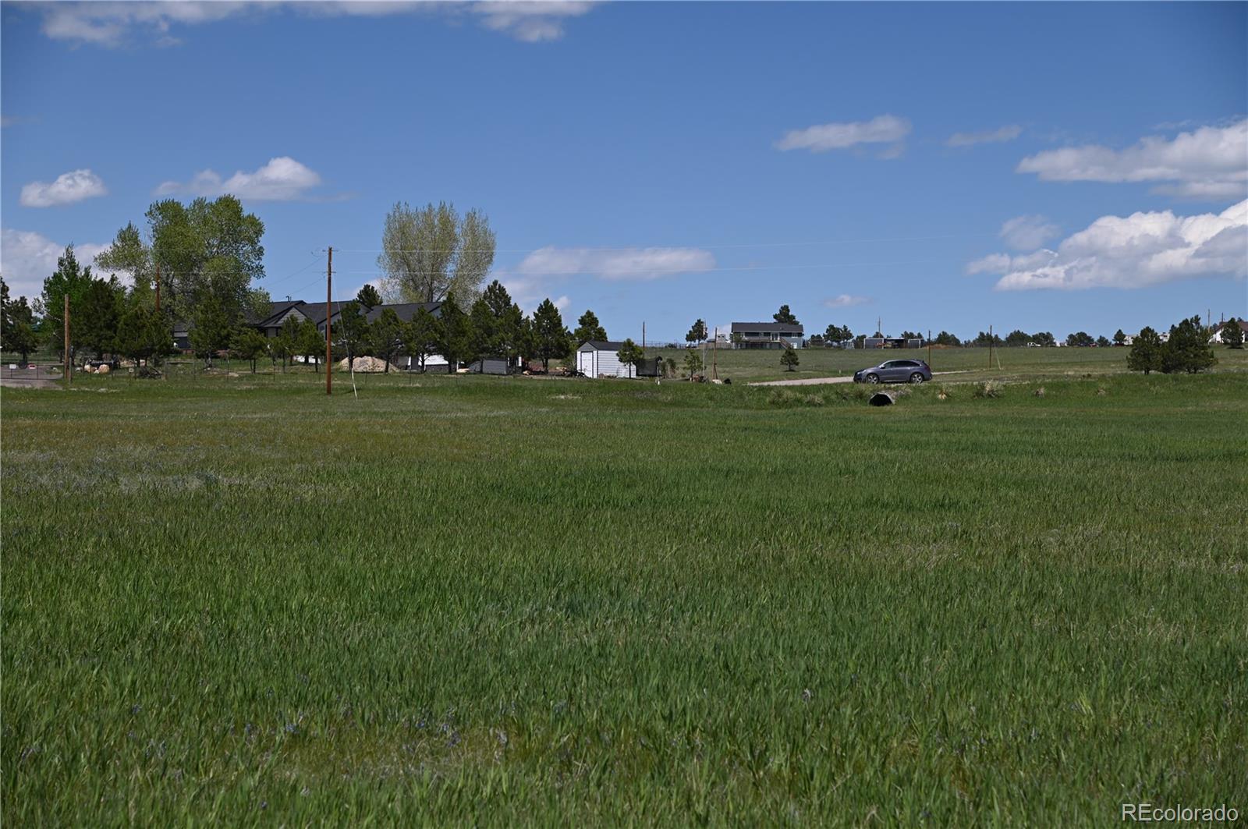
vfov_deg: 17.5
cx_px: 624
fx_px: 2701
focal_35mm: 78
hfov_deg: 26.0
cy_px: 414
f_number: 7.1
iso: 100
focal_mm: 78
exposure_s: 1/800
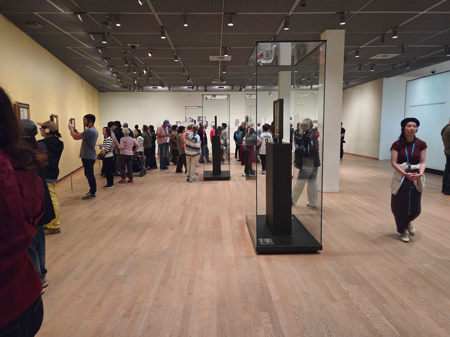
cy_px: 168
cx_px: 225
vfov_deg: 58.9
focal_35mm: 23
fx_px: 299
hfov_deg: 73.9
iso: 1600
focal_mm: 5.4
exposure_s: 1/60
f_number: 1.8
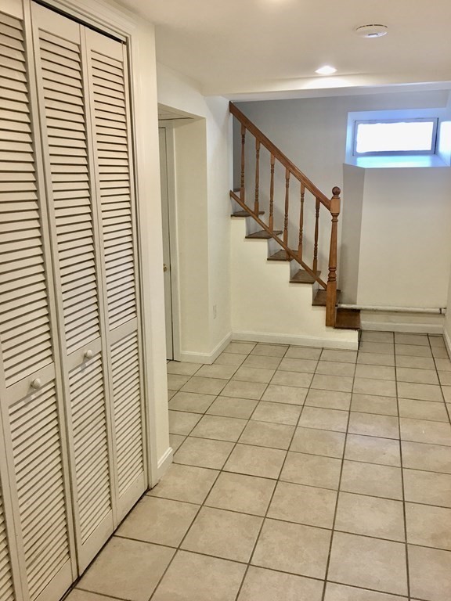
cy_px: 300
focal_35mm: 29
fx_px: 504
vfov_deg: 61.7
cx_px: 226
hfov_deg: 48.2
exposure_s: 1/15
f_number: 2.2
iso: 25
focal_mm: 4.15
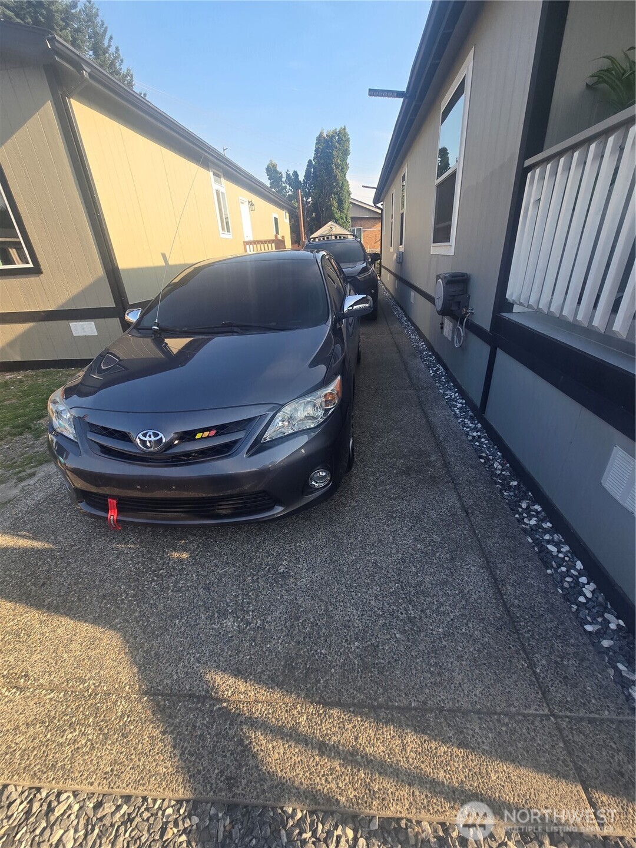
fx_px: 318
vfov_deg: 106.2
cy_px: 424
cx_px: 318
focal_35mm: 13
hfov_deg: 89.9
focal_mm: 2.2
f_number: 2.2
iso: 50
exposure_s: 1/694
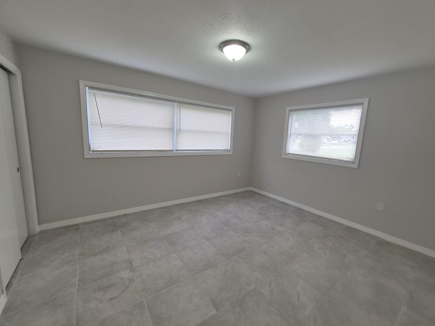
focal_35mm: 14
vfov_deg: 85.7
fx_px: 176
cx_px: 229
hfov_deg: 102.0
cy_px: 164
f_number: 2.2
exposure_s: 1/120
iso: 64
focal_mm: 1.74
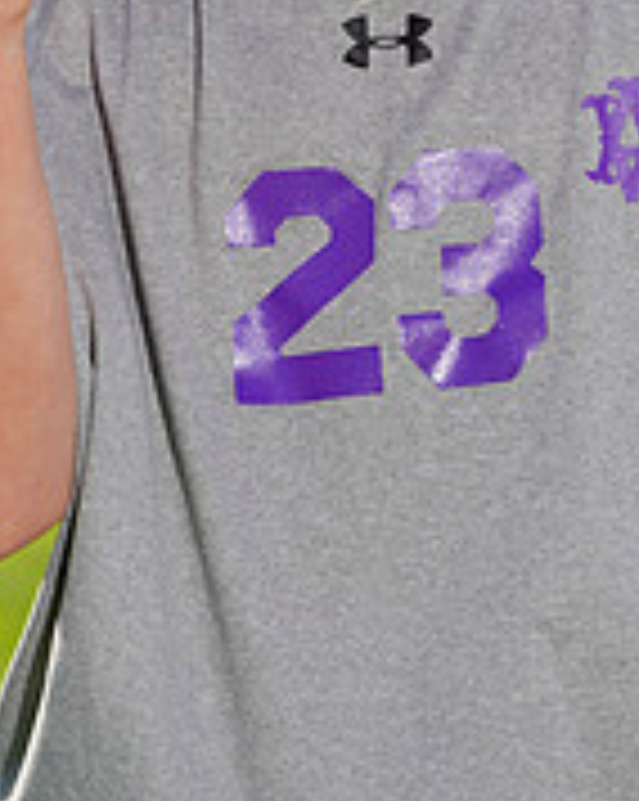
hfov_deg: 2.1
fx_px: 17263
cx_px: 511
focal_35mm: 729
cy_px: -302
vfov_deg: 2.7
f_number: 7.1
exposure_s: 1/200
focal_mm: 238
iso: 64
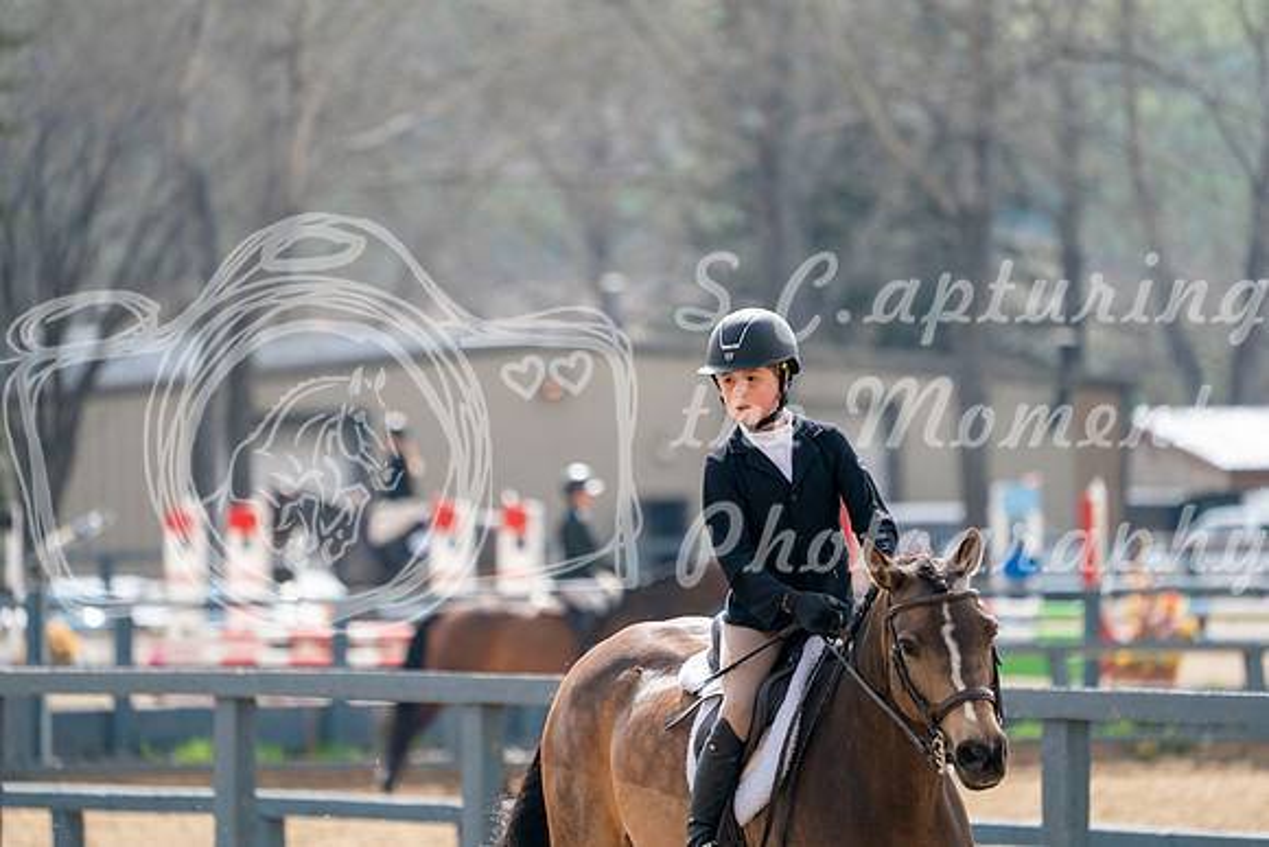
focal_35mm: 336
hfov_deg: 6.1
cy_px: 424
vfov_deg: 4.1
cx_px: 634
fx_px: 11846
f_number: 5.6
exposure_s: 1/400
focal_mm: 336
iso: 160
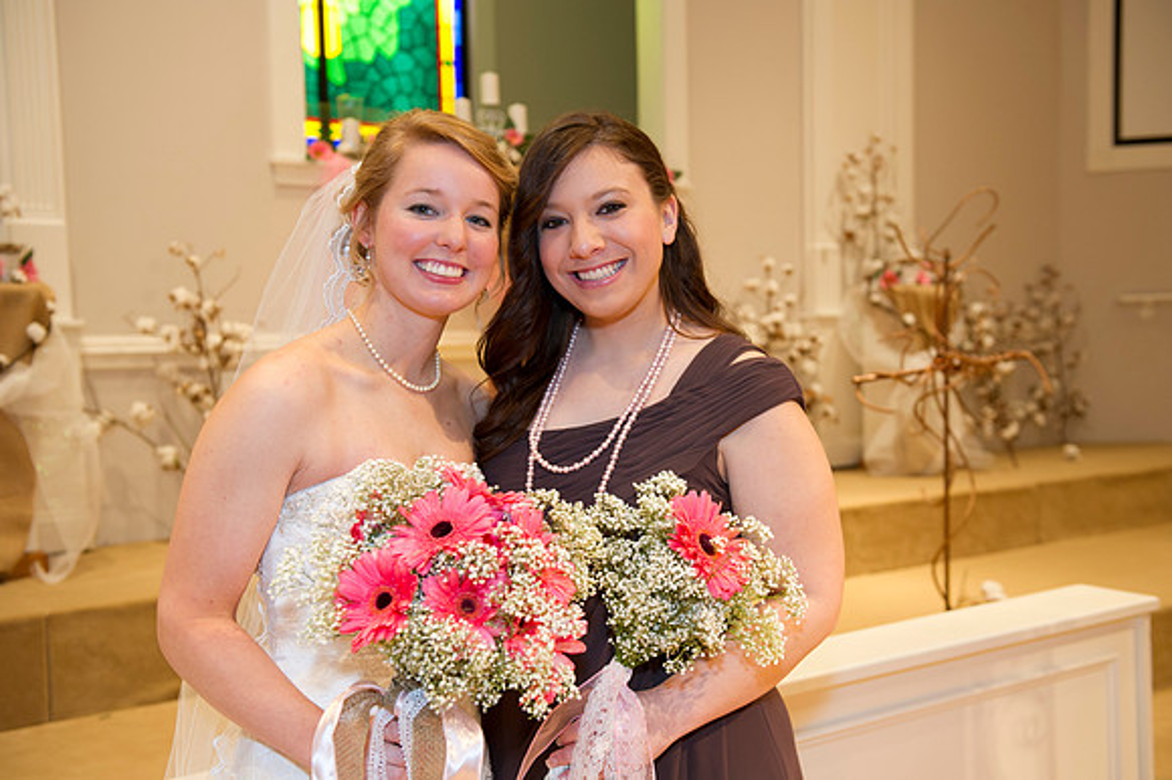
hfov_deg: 48.5
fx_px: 1301
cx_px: 586
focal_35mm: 40
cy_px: 390
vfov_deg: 33.4
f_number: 4
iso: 1250
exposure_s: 1/80
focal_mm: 40
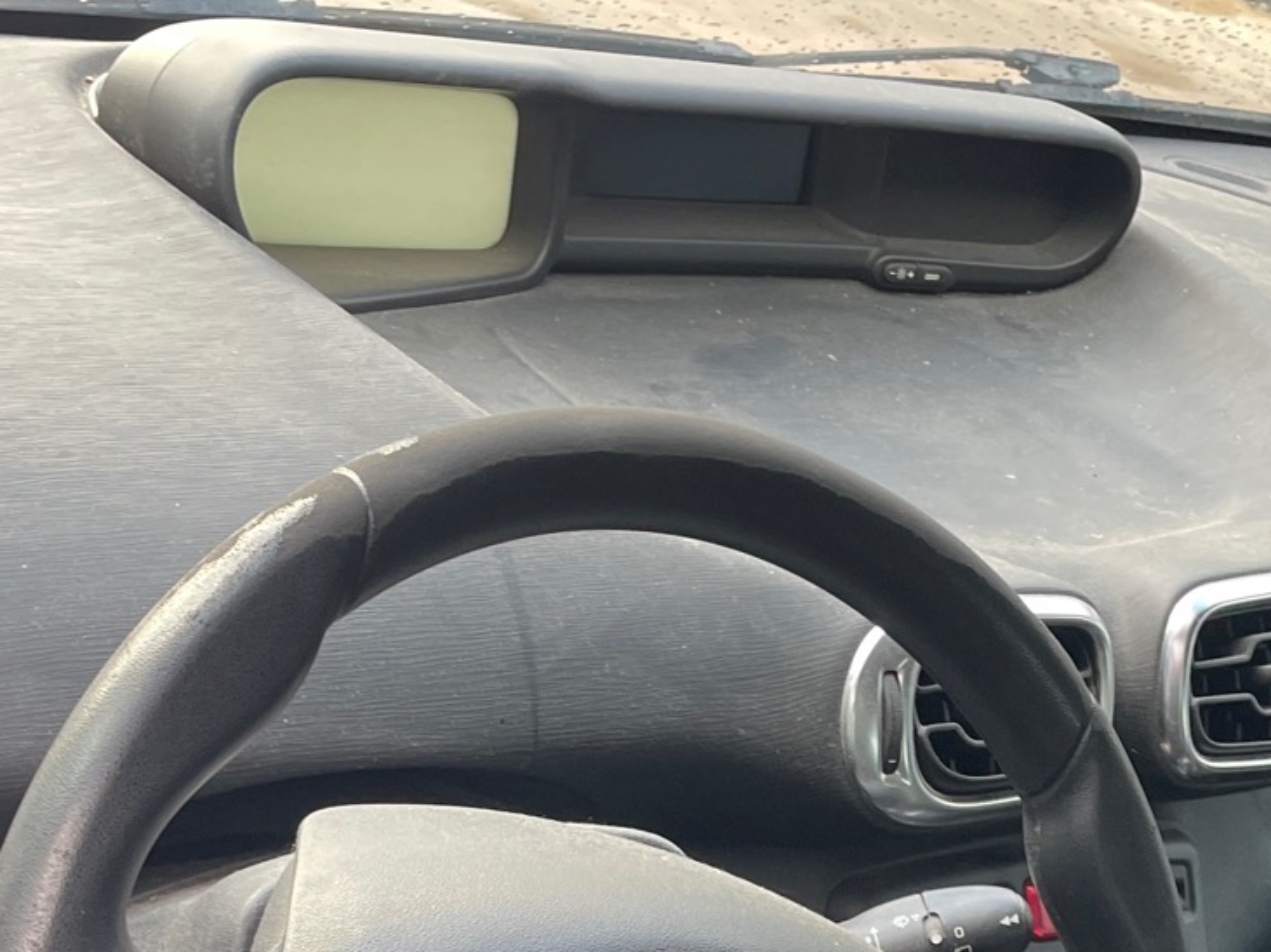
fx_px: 2350
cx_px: 748
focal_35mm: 64
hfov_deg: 30.2
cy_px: 1152
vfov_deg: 21.3
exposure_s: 1/101
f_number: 1.6
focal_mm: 4.2
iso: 125
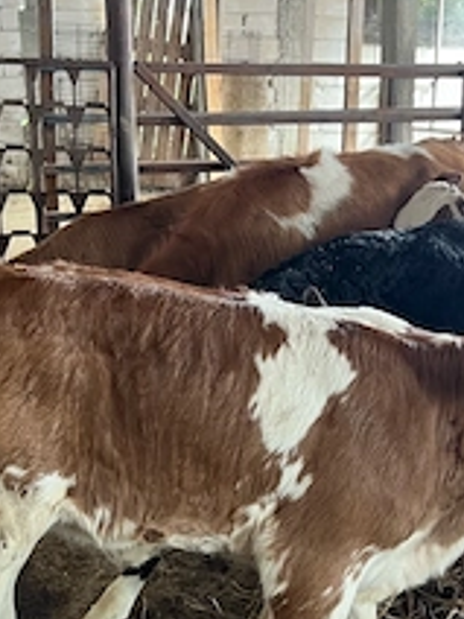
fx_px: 876
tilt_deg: -14.3
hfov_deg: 29.5
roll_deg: +0.4
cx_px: 298
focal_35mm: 49
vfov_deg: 38.8
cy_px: 353
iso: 160
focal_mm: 5.7
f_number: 1.5
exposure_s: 1/60
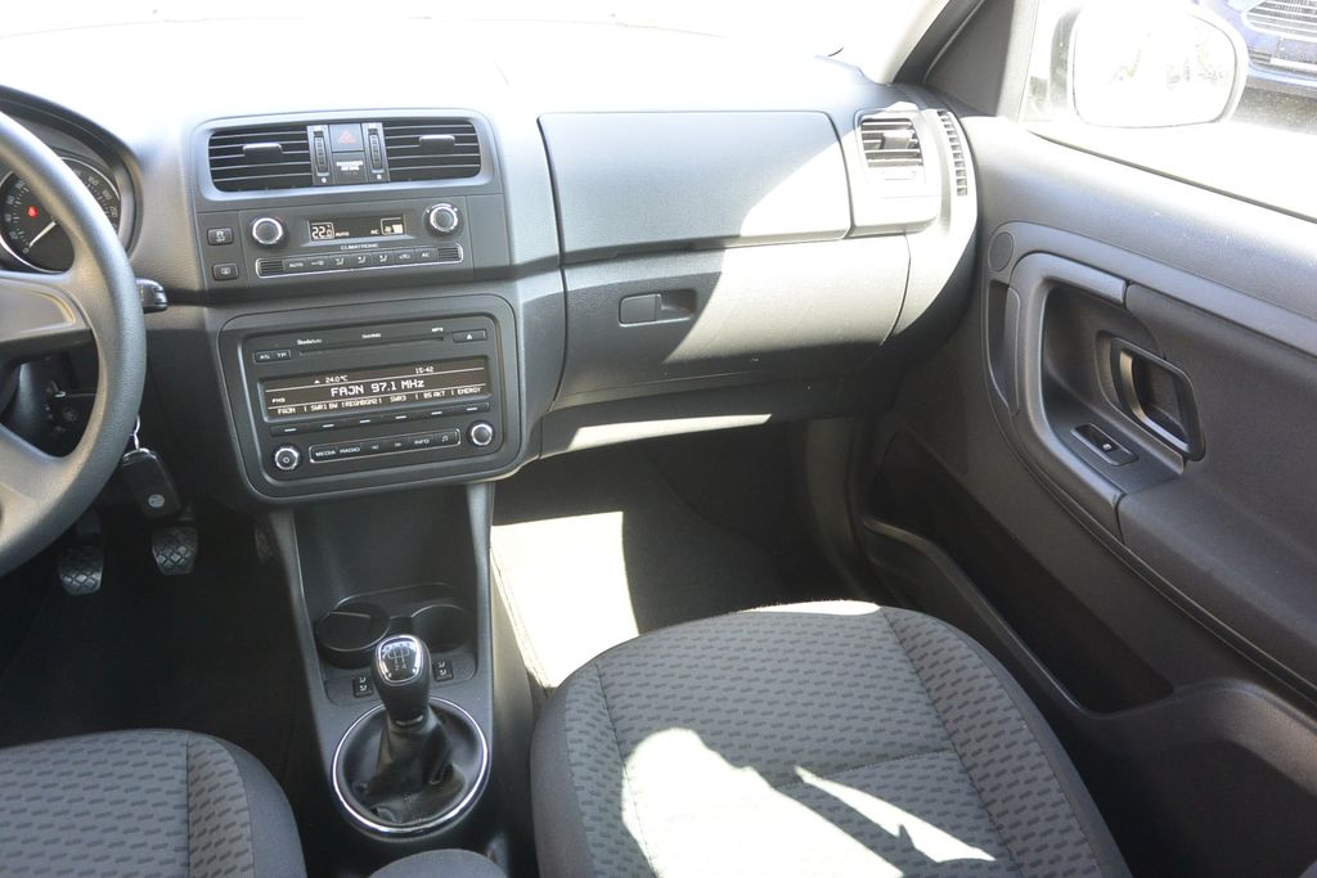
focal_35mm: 27
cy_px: 439
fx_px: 988
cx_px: 658
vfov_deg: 47.9
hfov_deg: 67.4
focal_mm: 10
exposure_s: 1/60
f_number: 3.5
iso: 400
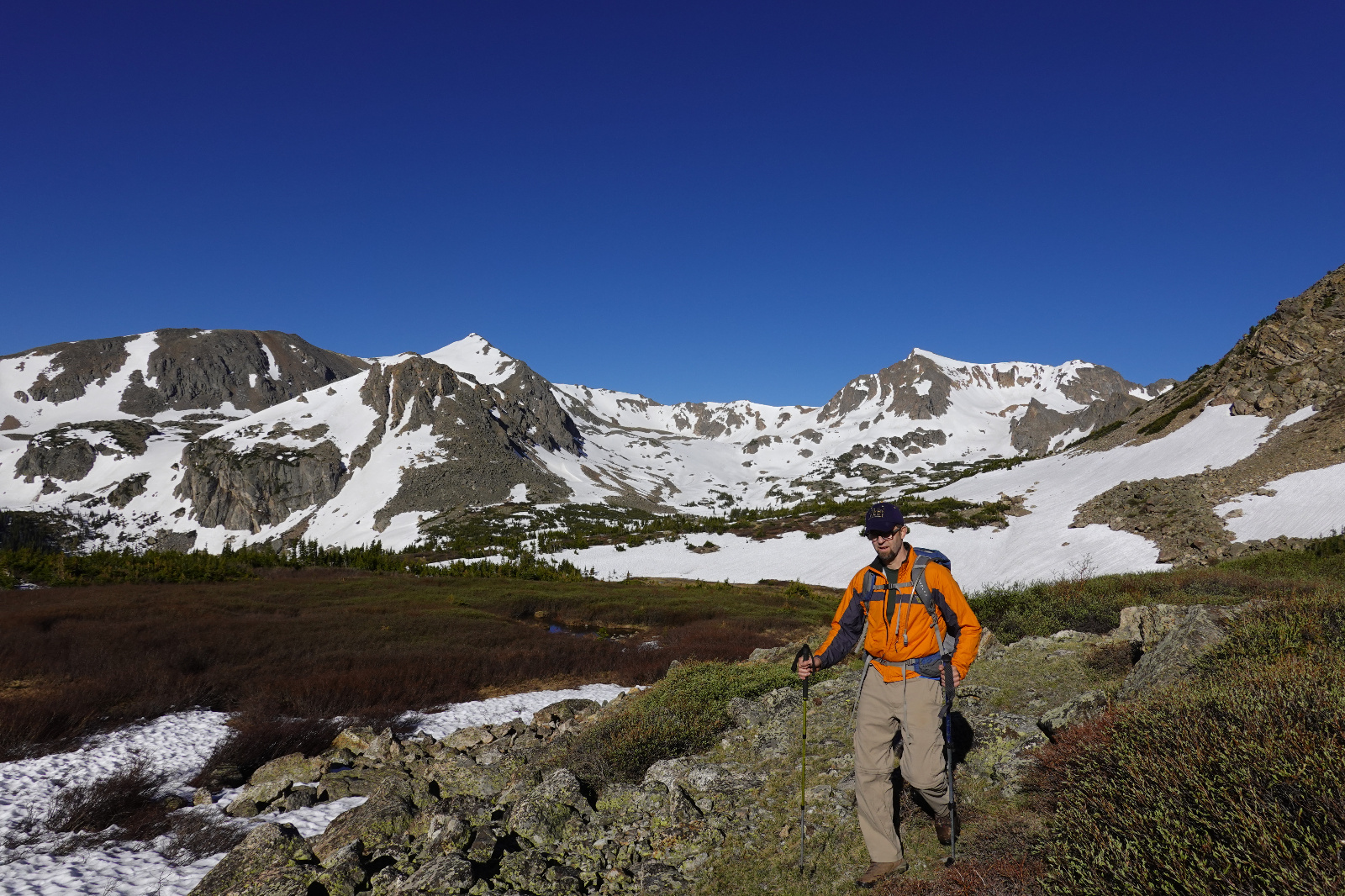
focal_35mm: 24
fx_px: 896
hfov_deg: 73.8
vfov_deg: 53.1
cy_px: 448
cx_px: 672
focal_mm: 9
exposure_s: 1/1000
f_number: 5.6
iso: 100
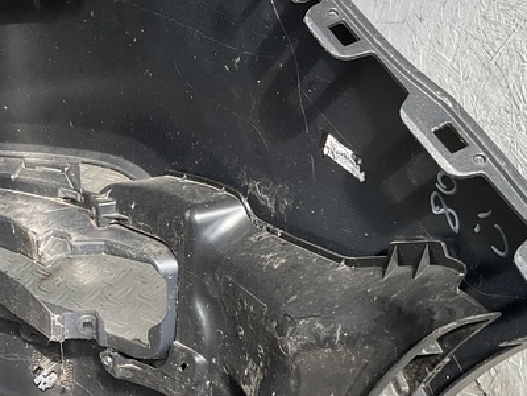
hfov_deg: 25.3
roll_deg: +4.0
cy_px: 251
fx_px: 1111
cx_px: -7
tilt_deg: -33.5
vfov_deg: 20.1
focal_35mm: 73
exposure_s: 1/163
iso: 16
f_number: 1.8
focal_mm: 3
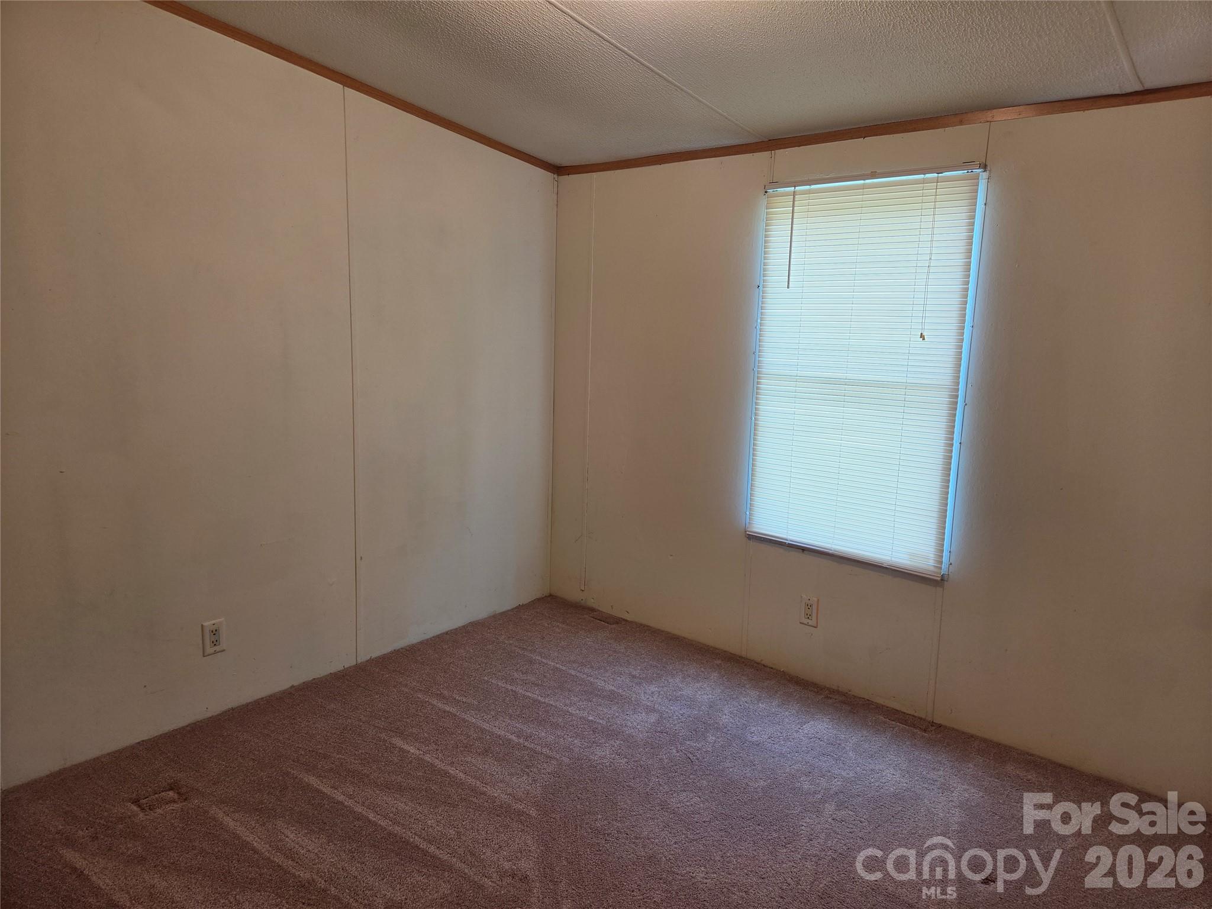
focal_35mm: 23
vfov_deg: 58.9
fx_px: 805
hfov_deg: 73.9
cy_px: 454
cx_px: 606
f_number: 1.8
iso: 80
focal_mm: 5.4
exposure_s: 1/120
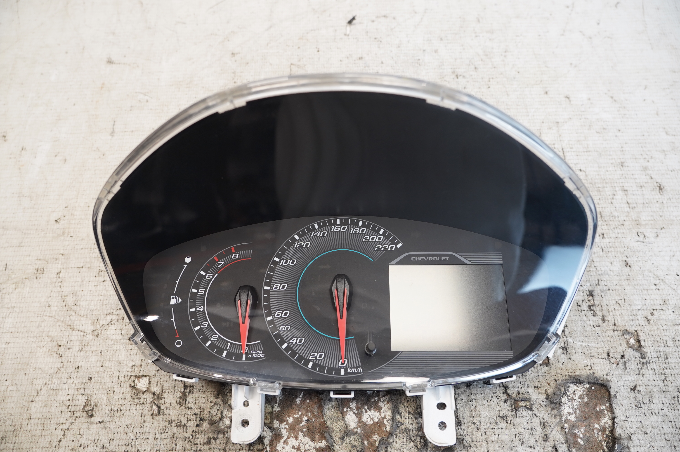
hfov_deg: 73.8
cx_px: 340
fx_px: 453
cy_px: 226
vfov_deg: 53.0
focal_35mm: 24
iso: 320
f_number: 4
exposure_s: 1/60
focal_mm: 16
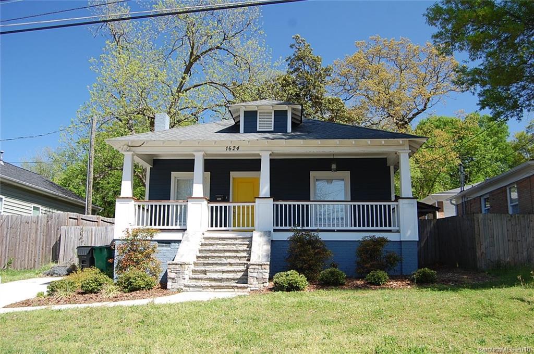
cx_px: 267
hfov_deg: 55.2
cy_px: 177
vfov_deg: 38.3
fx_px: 511
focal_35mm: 34
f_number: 5.6
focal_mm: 23
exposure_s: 1/125
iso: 200
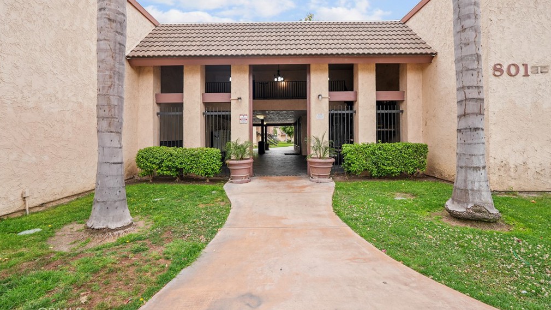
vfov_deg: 63.6
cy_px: 134
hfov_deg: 95.9
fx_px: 248
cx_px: 276
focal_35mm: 17
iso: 100
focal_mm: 16
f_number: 4.5
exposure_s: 1/25
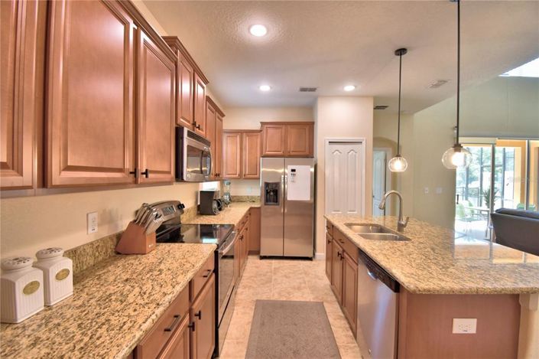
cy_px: 180
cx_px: 270
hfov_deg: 100.4
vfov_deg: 77.2
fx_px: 224
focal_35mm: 15
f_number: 4.5
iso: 400
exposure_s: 1/40
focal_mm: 10
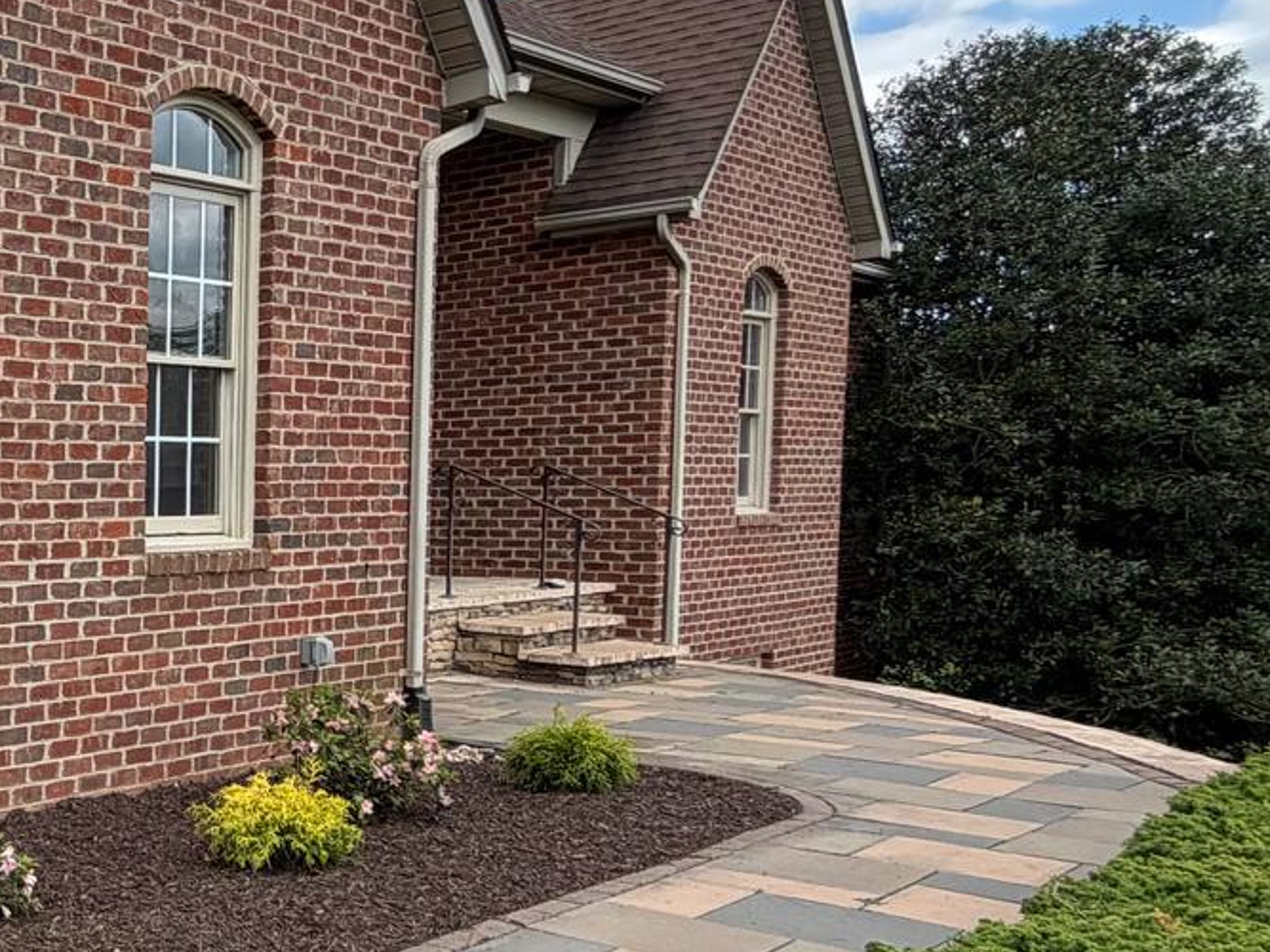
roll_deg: +1.5
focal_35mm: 43
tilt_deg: -2.7
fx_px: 1577
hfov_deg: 32.4
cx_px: -400
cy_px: 588
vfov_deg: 33.4
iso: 40
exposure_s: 1/742
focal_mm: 2.22
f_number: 2.2
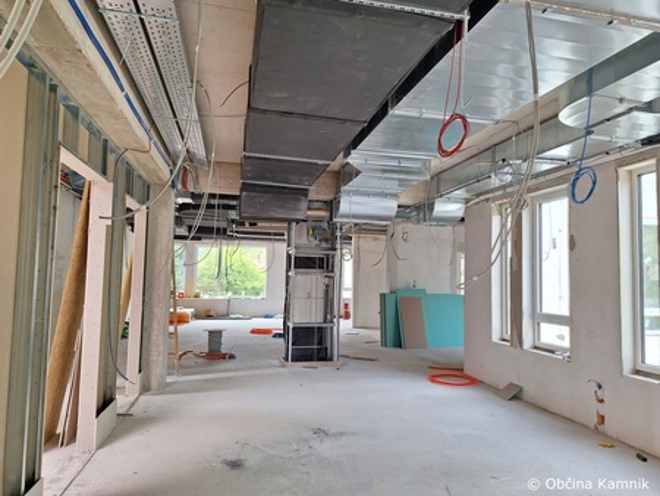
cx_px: 330
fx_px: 439
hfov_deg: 73.9
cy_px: 248
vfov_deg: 58.9
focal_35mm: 23
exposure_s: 1/100
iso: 40
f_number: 1.8
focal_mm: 5.54
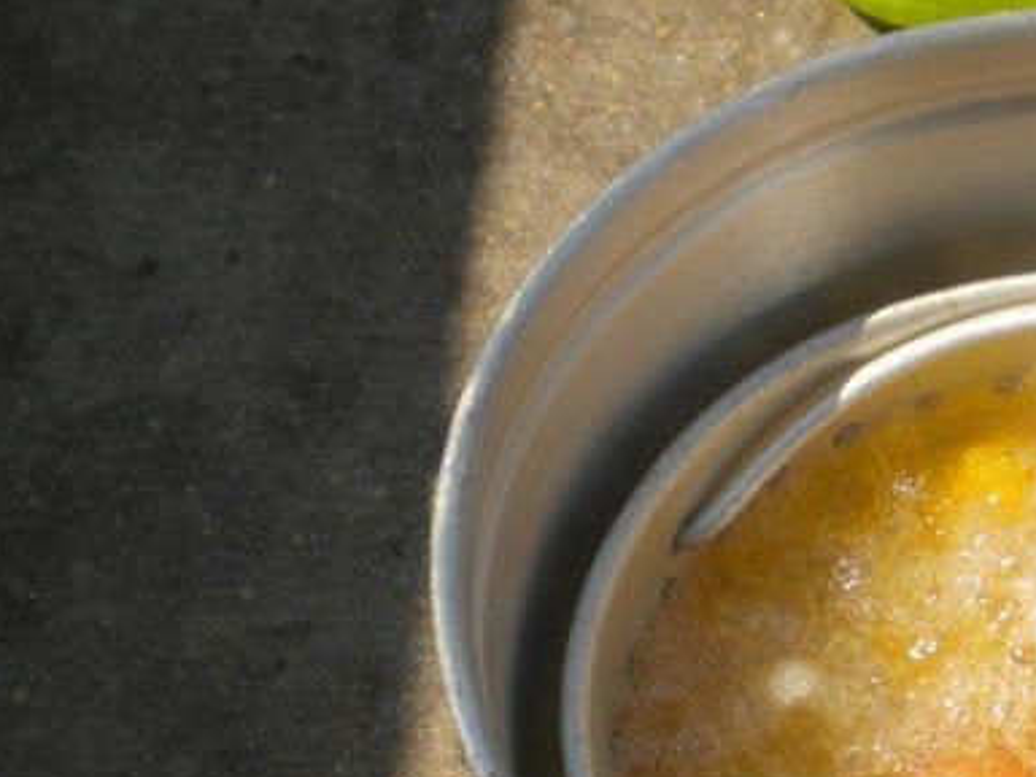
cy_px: 711
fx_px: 2454
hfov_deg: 22.8
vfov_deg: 17.7
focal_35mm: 82
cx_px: 1071
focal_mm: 6.3
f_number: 4.6
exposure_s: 1/686
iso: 80
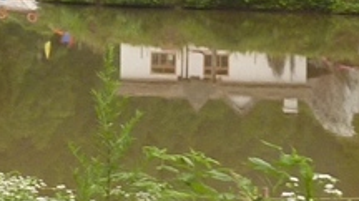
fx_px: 1417
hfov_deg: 14.2
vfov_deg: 7.9
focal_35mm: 149
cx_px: 7
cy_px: -113
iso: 160
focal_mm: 4.7
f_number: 3.4
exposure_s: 1/30
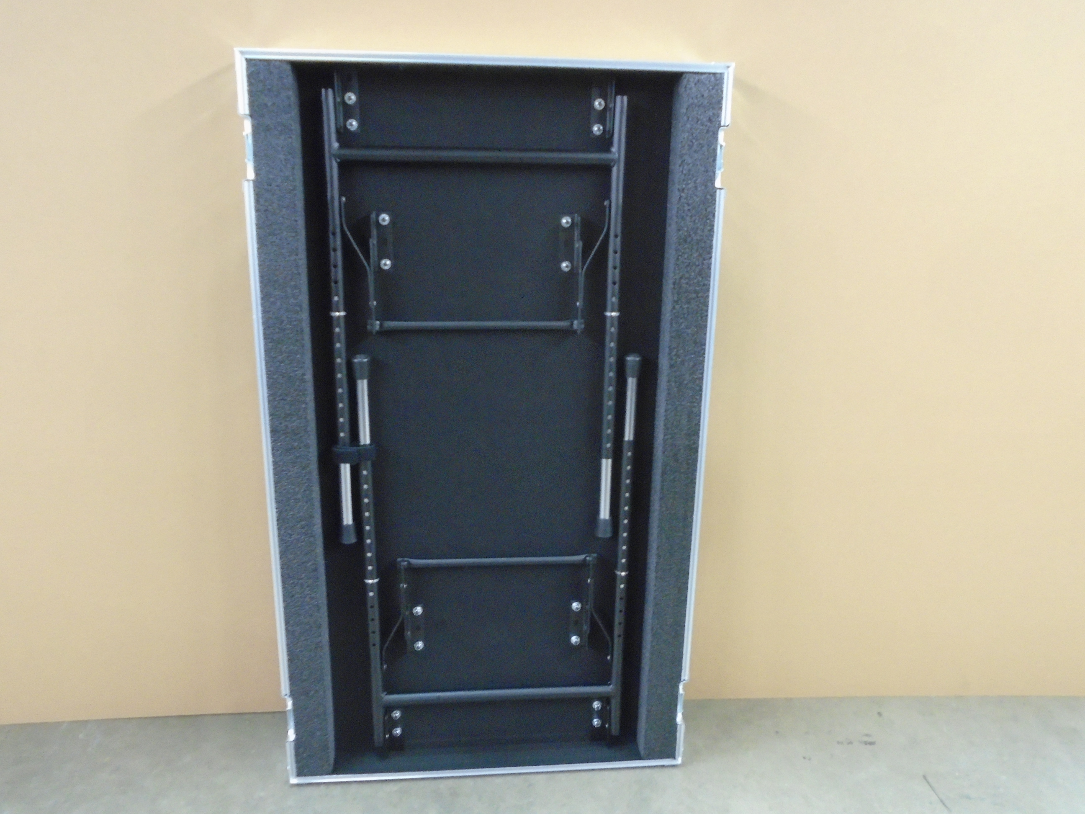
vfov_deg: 53.1
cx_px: 542
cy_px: 407
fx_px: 815
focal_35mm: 26
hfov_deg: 67.3
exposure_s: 1/4
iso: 500
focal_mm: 4.6
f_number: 3.2
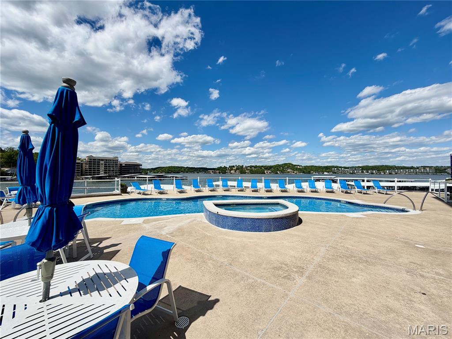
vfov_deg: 85.7
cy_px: 170
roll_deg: +0.3
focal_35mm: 14
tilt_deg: +0.1
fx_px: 183
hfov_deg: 102.1
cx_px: 226
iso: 20
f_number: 2.2
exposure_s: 1/1795
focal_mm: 2.22
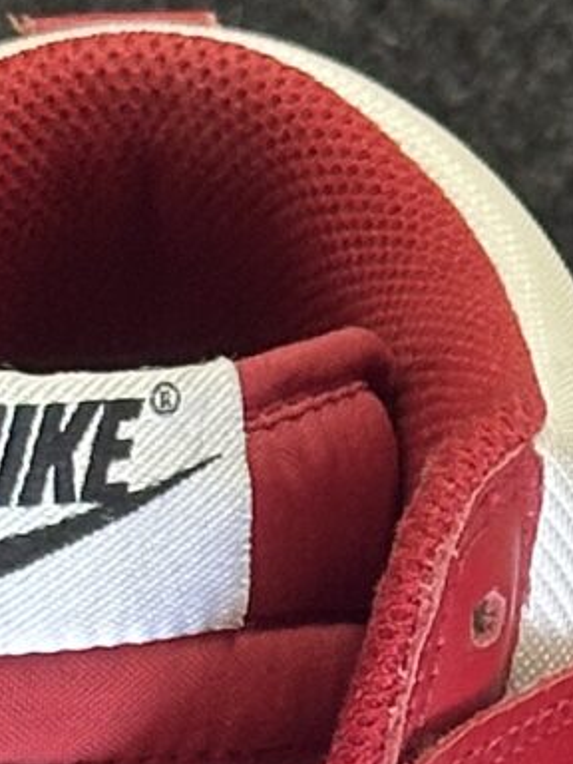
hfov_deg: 4.6
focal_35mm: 320
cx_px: 489
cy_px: 1801
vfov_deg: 6.0
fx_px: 7063
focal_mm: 6.86
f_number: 1.78
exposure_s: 1/50
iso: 160
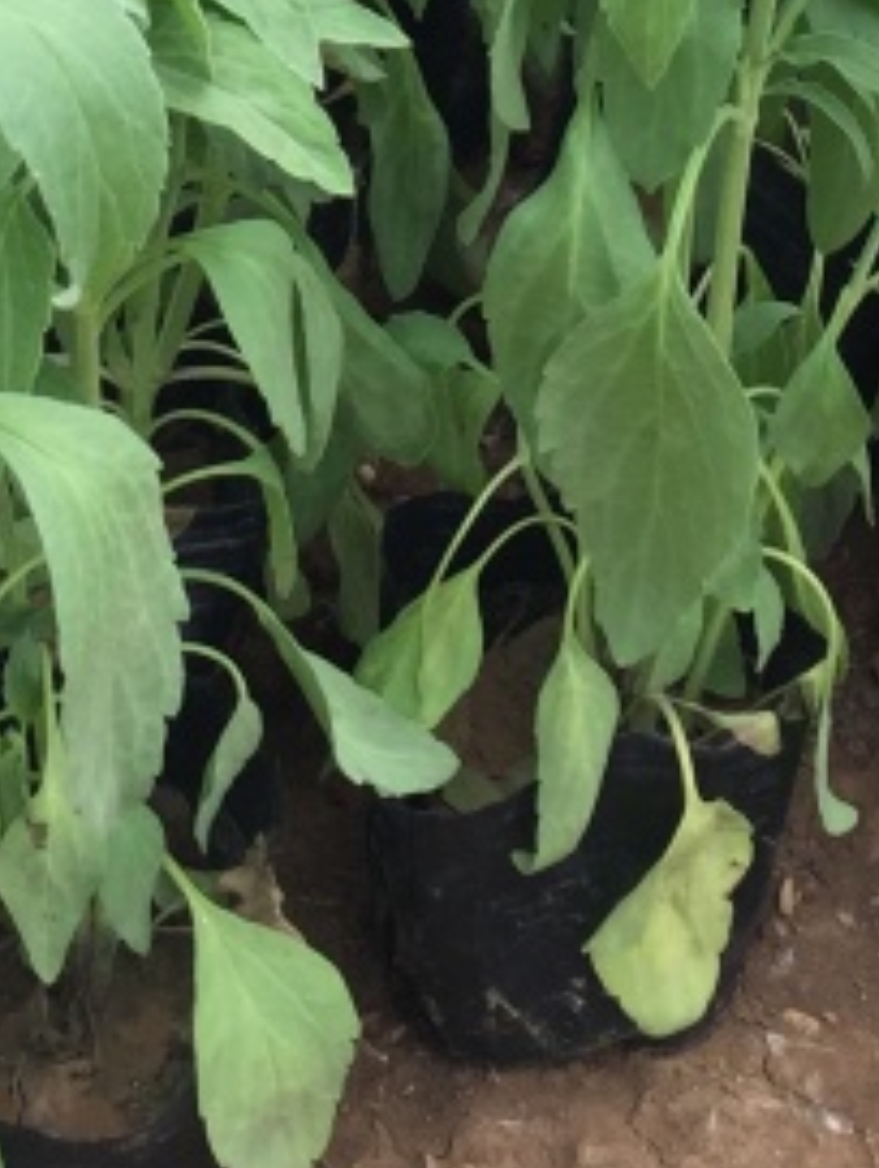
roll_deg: -0.2
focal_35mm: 114
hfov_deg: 13.0
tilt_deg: -29.4
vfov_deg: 15.8
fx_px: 3851
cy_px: -610
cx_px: 233
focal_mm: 4.15
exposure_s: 1/377
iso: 32
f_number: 2.2
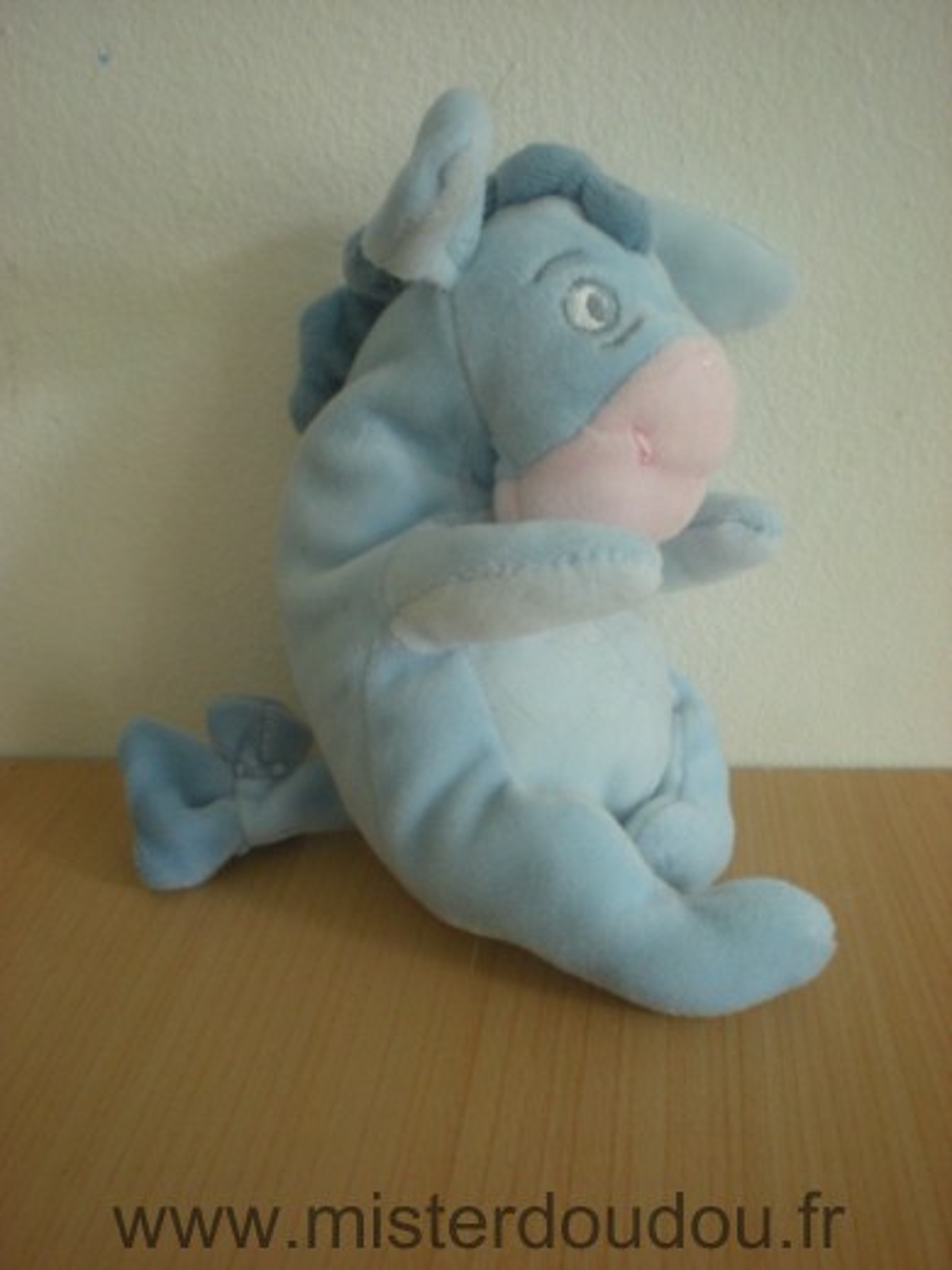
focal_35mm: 38
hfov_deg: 37.7
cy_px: 635
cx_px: 476
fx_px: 1393
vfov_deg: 49.0
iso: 200
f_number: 3.1
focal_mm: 6.3
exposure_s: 1/19.7
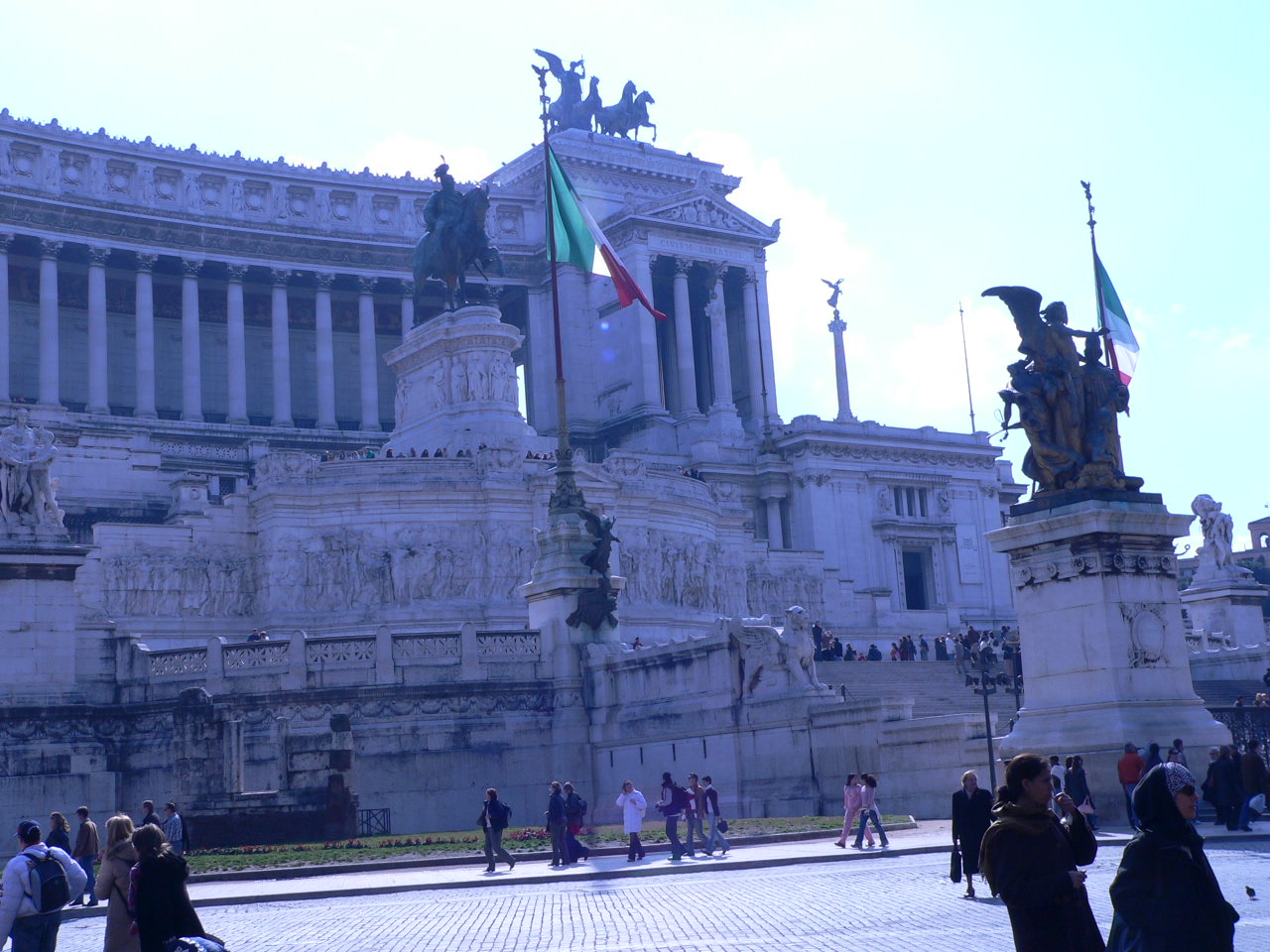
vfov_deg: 30.3
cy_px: 476
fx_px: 1761
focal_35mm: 48
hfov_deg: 39.7
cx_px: 635
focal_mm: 7.9
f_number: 5.2
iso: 80
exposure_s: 1/500
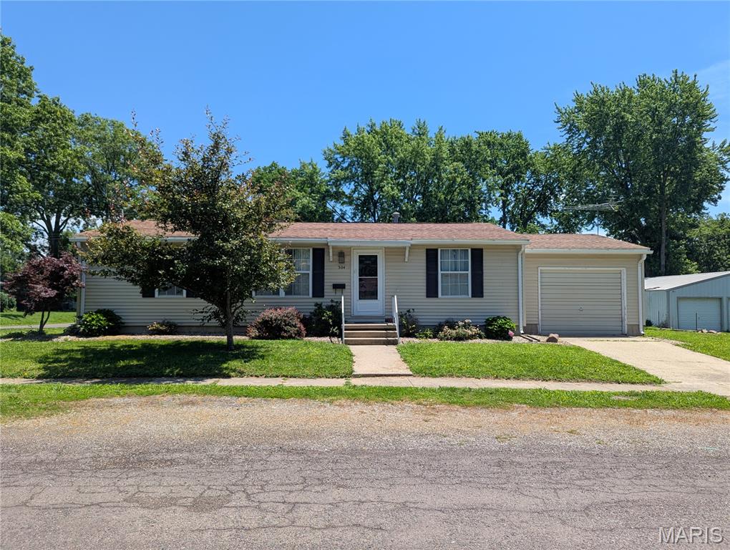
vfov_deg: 56.9
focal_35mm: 24
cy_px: 275
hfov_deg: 71.5
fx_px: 507
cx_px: 365
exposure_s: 1/1471
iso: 45
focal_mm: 6.81
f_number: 1.85
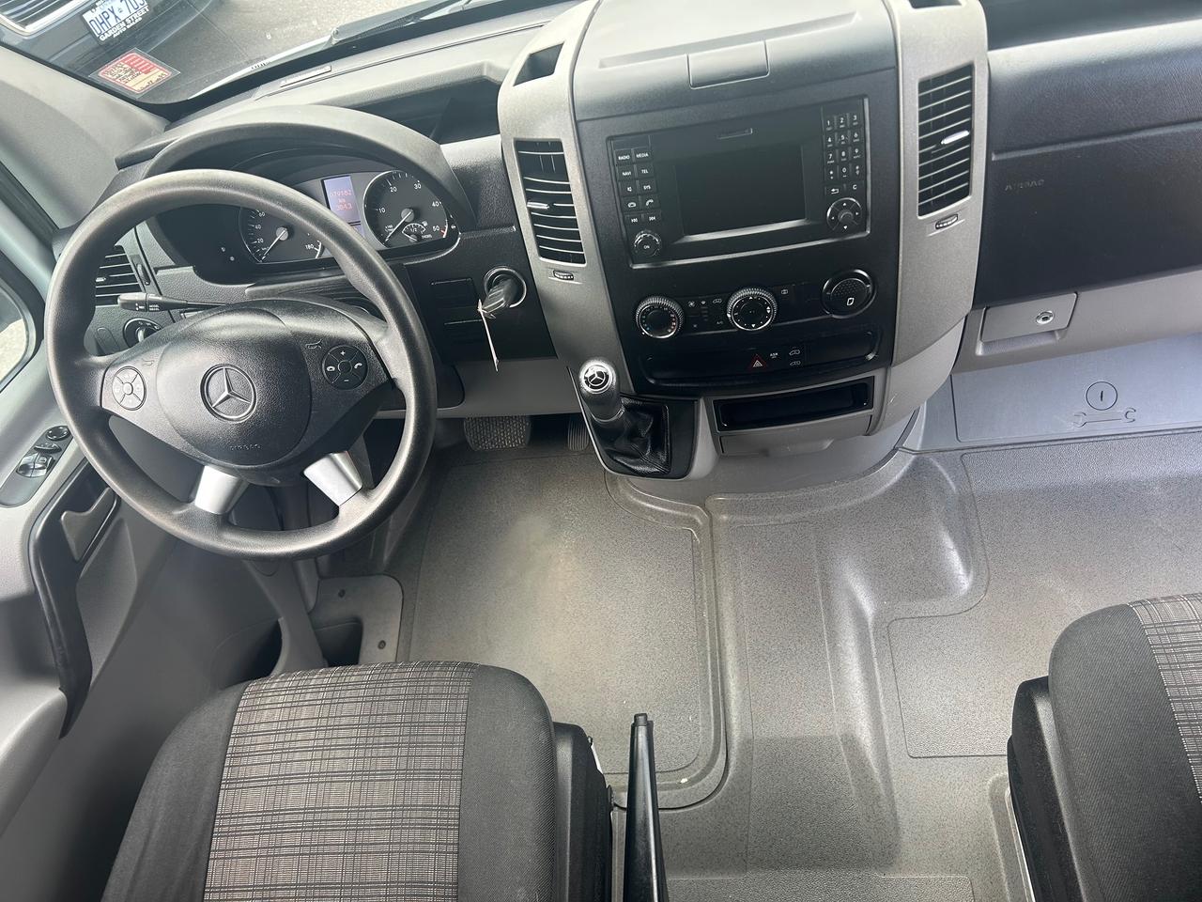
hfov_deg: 67.3
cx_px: 601
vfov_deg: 53.1
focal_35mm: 26
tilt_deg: -51.0
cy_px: 451
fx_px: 903
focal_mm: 5.7
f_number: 1.5
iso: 50
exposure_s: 1/121
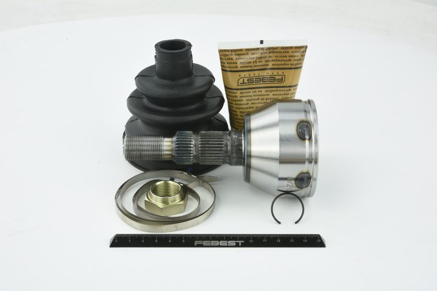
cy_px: 146
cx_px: 218
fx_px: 728
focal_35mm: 60
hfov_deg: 33.4
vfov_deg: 22.6
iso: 64
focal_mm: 60
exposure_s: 1/2.5
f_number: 32
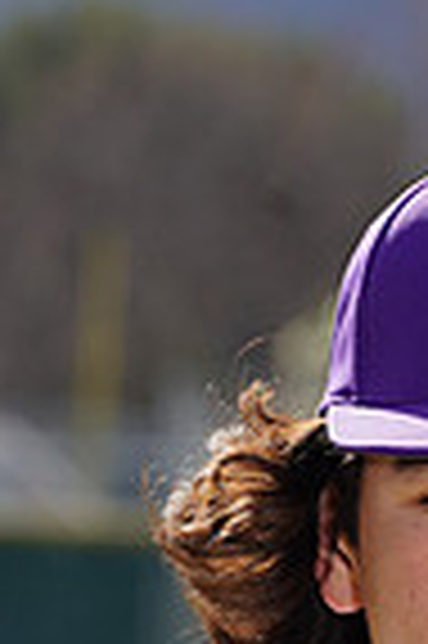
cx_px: 606
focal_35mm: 847
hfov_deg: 1.6
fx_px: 15140
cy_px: 1031
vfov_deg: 2.4
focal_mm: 209
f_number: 9
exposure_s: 1/250
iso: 100
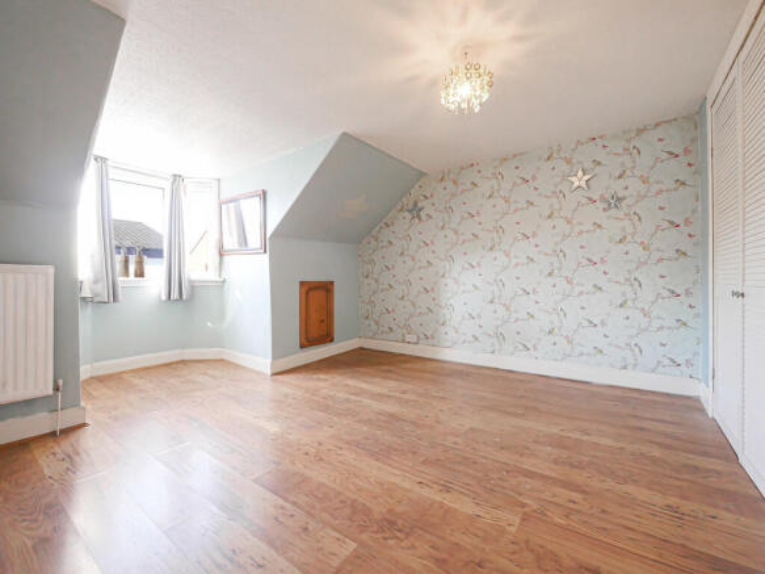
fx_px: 309
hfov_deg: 102.1
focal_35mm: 14
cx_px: 382
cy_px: 287
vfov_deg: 85.7
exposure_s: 1/60
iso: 1600
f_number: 4
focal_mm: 7
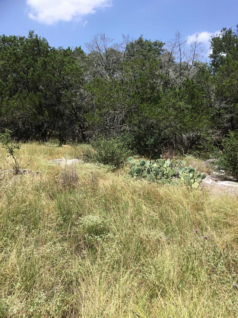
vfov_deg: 58.4
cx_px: 119
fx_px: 284
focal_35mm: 31
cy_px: 159
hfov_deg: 45.4
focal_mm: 3.3
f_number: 2.4
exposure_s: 1/1031
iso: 25
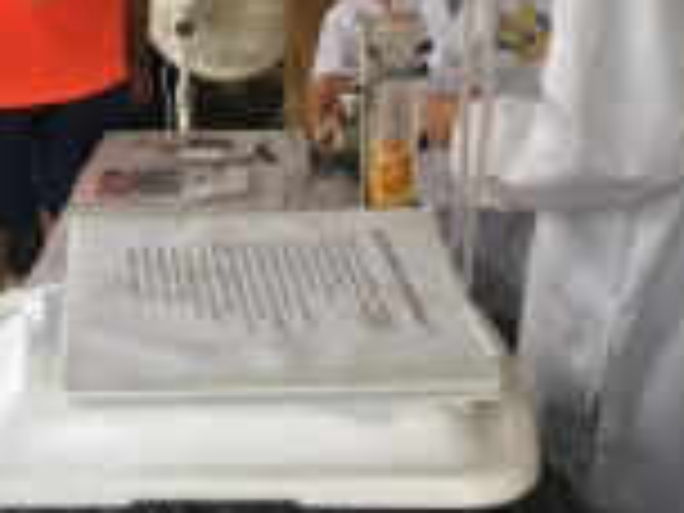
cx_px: 171
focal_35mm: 70
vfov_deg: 20.2
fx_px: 1383
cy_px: -36
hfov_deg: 27.4
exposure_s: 1/120
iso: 32
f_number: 2.2
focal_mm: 4.15
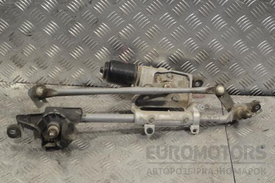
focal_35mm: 60
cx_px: 138
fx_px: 458
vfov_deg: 22.6
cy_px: 92
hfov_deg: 33.4
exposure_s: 1/30
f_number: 5.3
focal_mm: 40
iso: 140
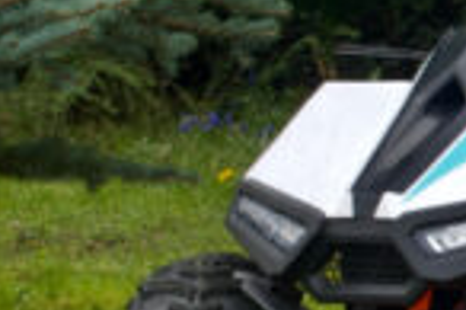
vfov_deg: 4.5
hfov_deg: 6.6
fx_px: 3982
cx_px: 798
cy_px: 187
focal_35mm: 308
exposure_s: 1/100
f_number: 16
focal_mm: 50
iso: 400
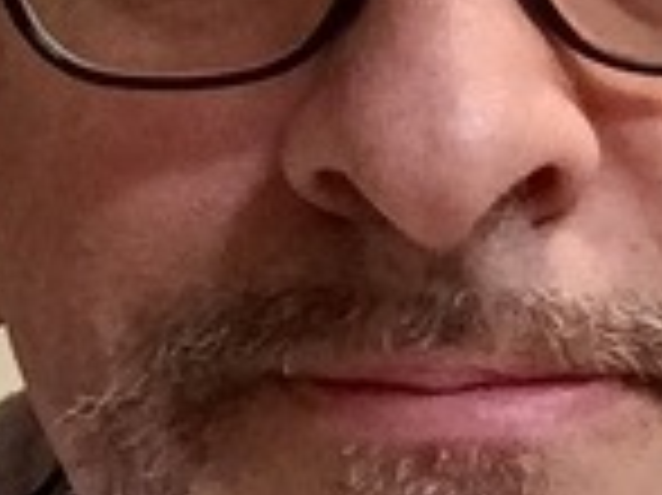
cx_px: 500
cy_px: -7
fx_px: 2828
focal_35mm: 148
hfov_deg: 13.3
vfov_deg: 9.9
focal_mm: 2.65
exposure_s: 1/17
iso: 320
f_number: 2.2
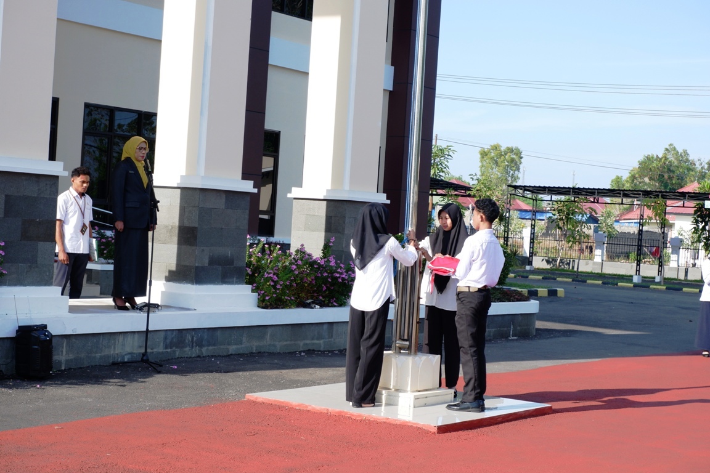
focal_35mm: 63
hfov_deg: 31.9
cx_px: 355
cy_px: 236
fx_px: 1242
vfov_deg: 21.6
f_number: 5.6
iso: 200
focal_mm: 42
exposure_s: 1/600
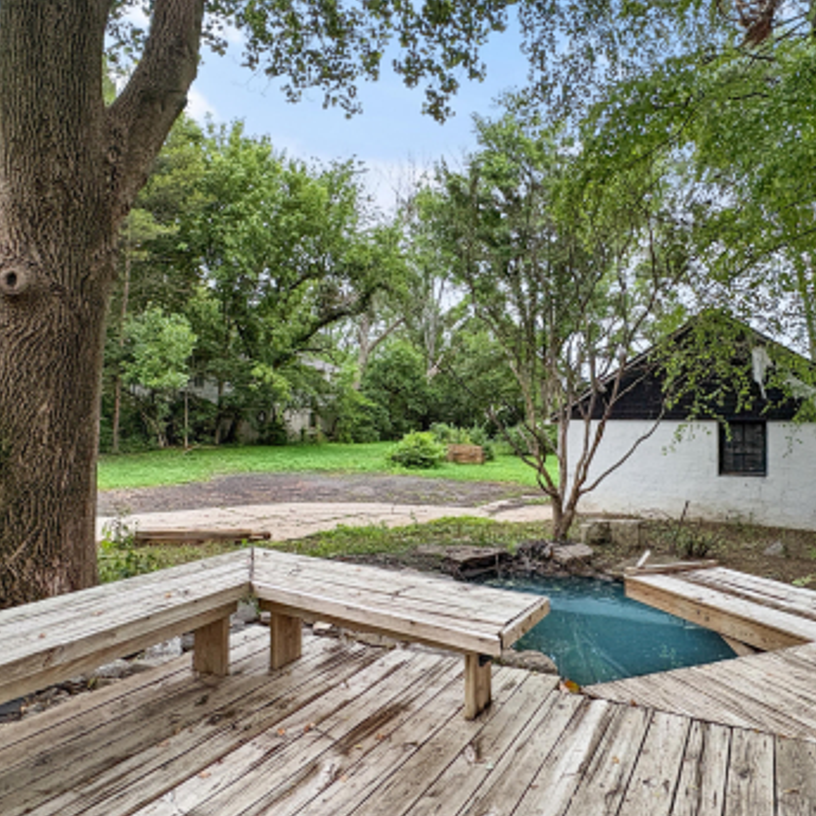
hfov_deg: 64.7
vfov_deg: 65.0
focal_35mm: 24
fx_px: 640
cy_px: 401
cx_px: 464
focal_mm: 2.22
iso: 320
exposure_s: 1/60
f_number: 2.2
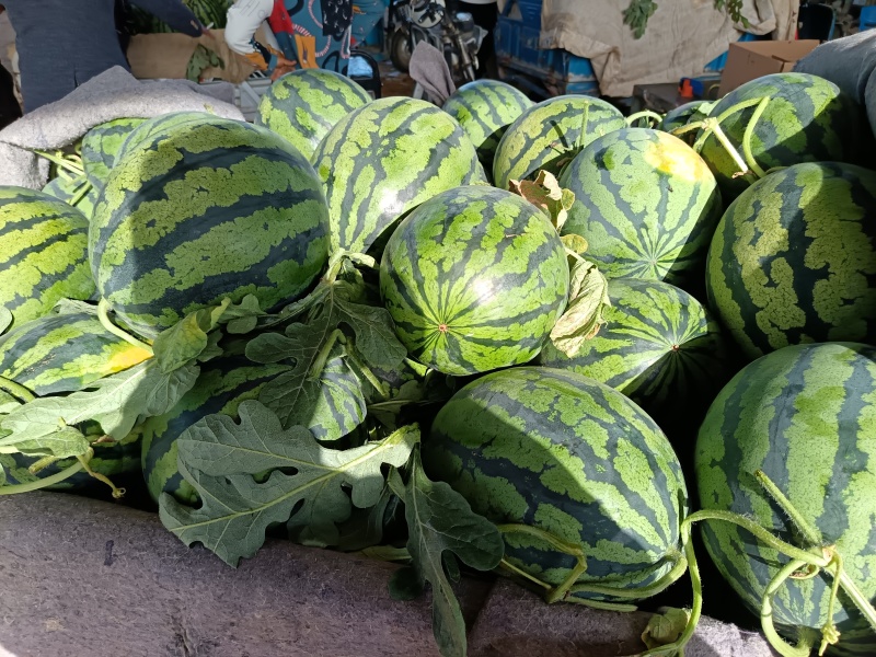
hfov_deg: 71.6
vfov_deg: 56.8
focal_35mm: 24
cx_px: 438
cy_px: 328
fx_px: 607
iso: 100
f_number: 1.75
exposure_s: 1/158
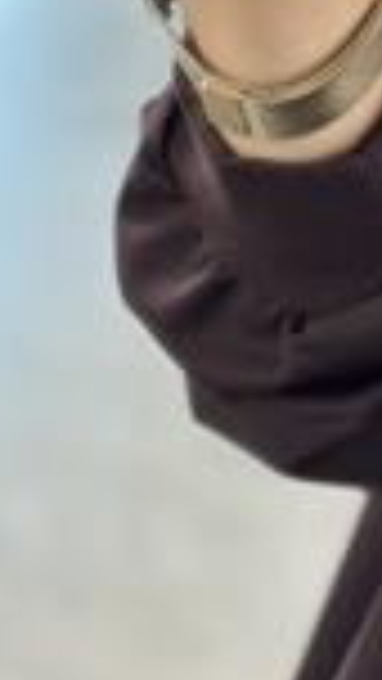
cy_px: 290
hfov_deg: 8.2
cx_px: 647
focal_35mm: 143
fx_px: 2574
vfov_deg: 15.0
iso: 80
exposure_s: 1/100
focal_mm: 6.86
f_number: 1.78
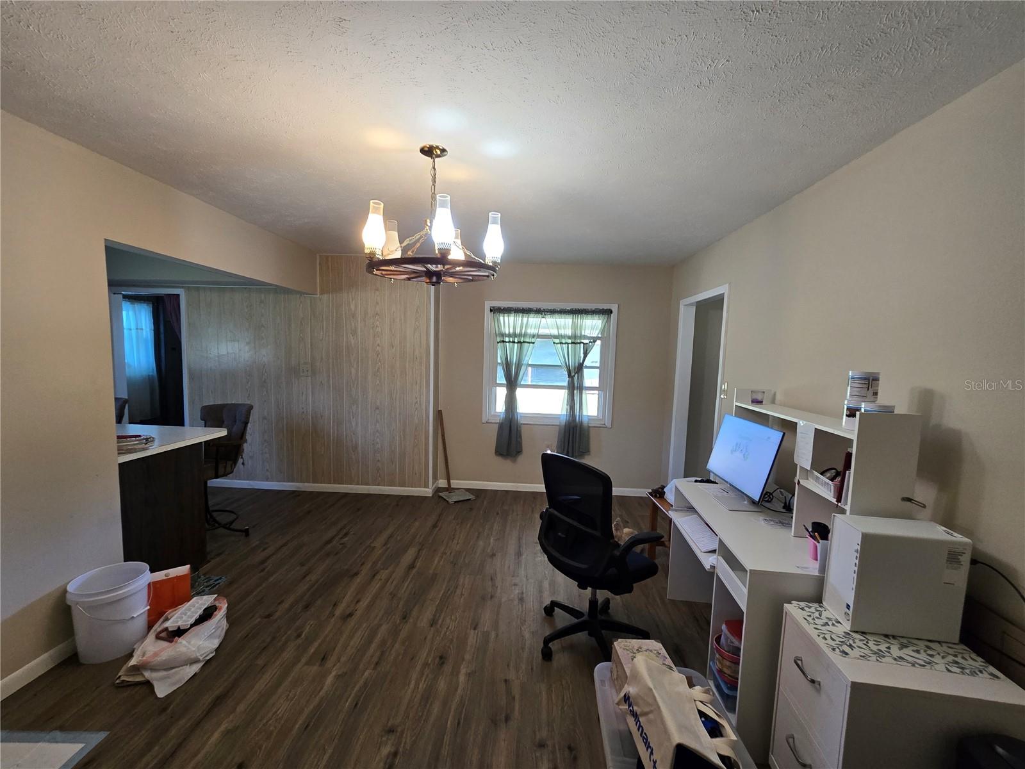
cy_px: 384
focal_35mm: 13
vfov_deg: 89.9
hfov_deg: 106.2
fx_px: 385
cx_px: 512
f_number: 2.2
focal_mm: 2.2
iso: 160
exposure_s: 1/60
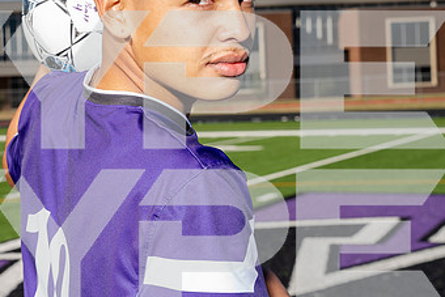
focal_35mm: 87
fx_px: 1076
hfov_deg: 23.2
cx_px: 118
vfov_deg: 15.7
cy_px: 80
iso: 100
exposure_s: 1/250
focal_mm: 51
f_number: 8
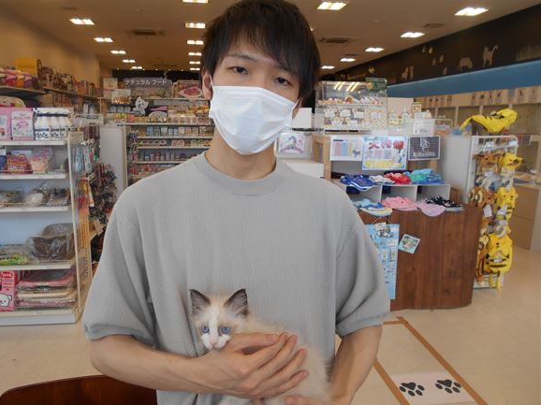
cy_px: 210
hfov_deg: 65.3
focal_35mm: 27
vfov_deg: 51.3
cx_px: 261
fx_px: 422
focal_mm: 4.6
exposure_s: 1/125
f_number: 3.2
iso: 80
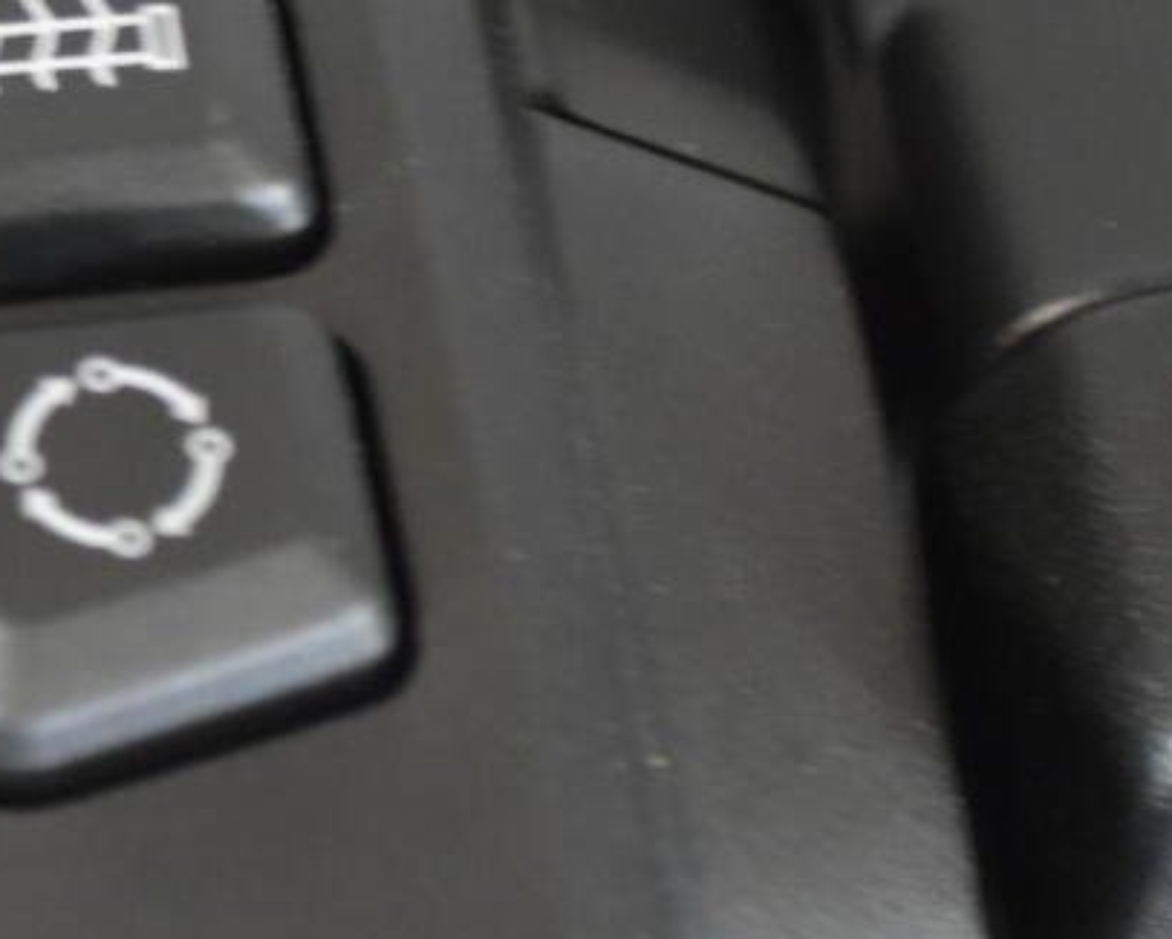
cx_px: -338
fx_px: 7702
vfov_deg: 7.0
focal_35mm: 222
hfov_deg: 8.6
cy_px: 241
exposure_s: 1/10
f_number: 4.8
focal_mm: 32
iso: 1600
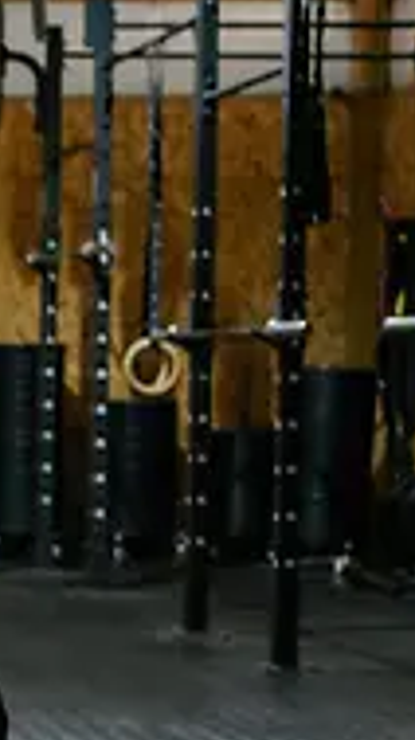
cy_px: 589
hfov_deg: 8.7
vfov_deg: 16.3
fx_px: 2568
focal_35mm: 131
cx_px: -435
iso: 2000
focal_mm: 35
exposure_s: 1/100
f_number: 3.2
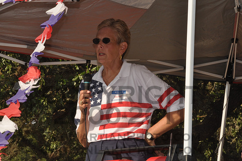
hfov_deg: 11.4
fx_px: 1208
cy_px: 80
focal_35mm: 180
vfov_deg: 7.6
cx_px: 121
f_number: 22
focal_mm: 120
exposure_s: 1/200
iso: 400
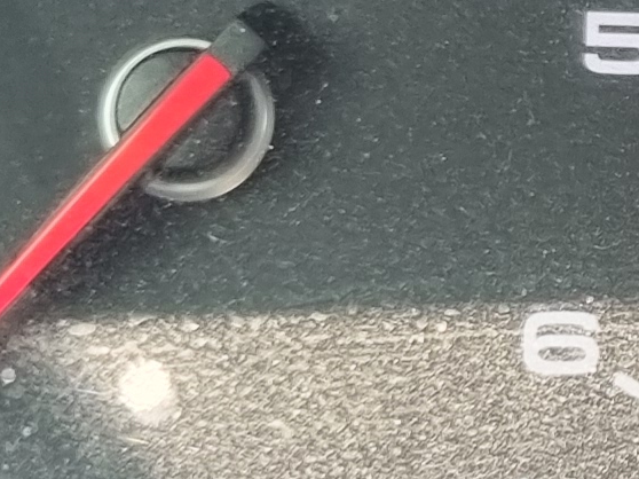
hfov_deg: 10.0
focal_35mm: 188
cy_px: 18
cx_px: 1115
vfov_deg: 7.9
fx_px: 3469
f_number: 1.8
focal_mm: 5.4
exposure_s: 1/120
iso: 160
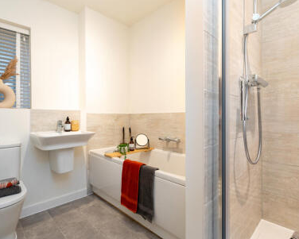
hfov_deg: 83.2
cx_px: 143
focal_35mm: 19
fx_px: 168
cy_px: 118
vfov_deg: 70.9
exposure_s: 1/13
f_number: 5.6
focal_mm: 16
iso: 400
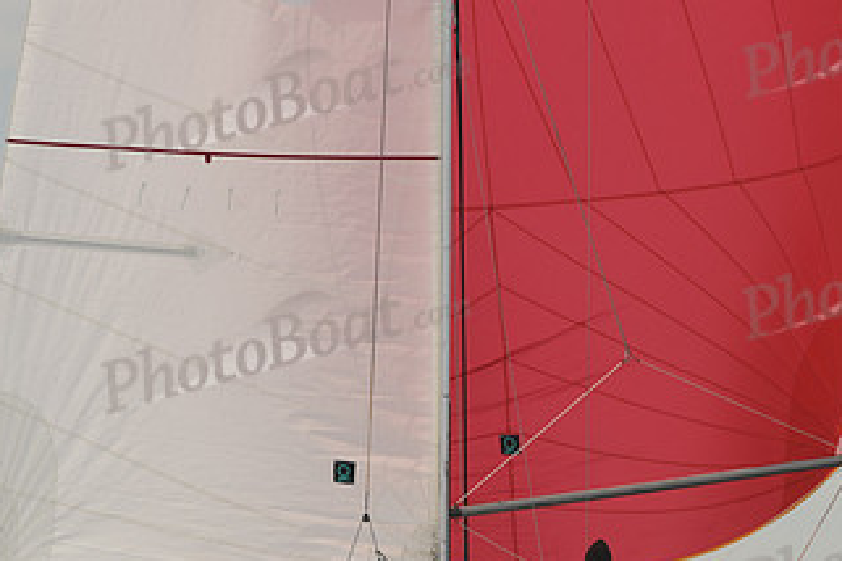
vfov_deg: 1.9
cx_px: 609
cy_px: 444
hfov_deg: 2.9
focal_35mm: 723
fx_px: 16909
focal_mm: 400
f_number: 6.3
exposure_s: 1/1000
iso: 250
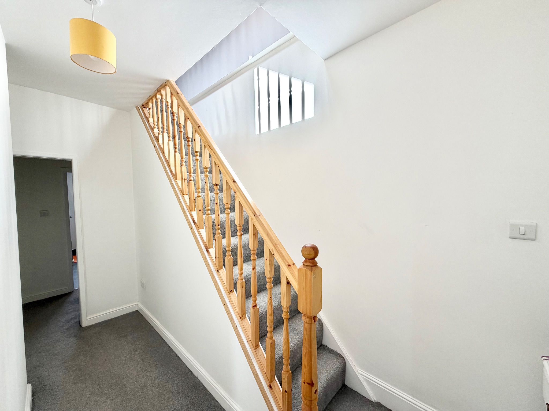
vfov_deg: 85.7
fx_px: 222
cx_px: 274
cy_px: 206
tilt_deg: -3.5
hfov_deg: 102.1
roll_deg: +1.0
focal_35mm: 14
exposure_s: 1/121
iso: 64
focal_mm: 2.22
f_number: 2.2
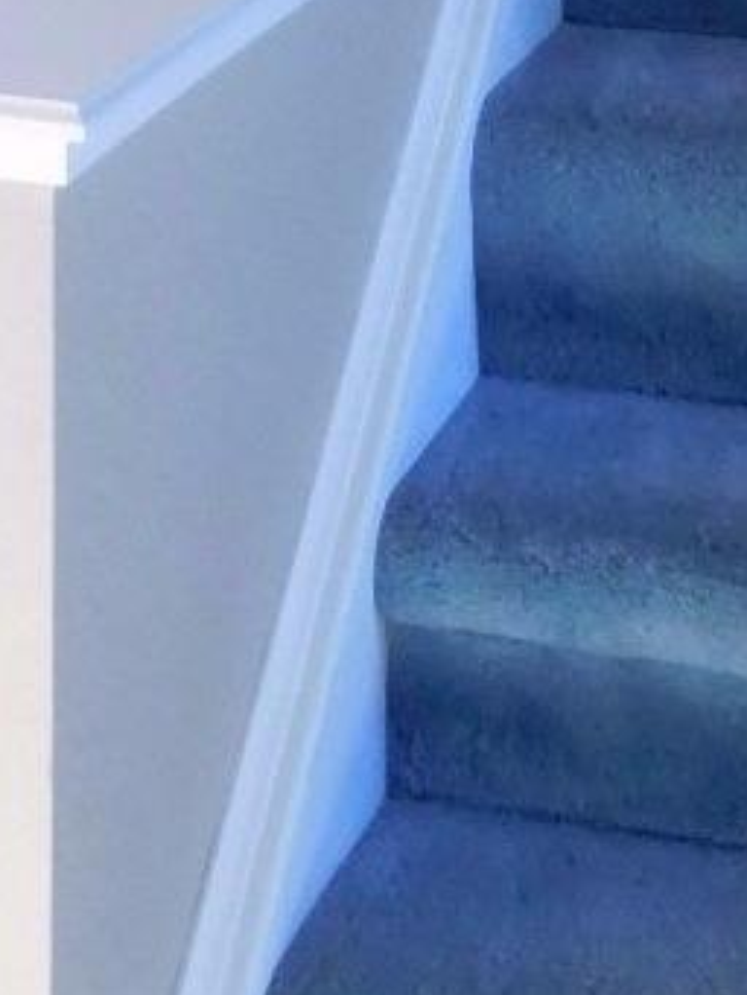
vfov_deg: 13.7
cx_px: 136
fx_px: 3479
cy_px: -1018
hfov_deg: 12.2
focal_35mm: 121
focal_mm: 4.5
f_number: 3.4
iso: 250
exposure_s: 1/30
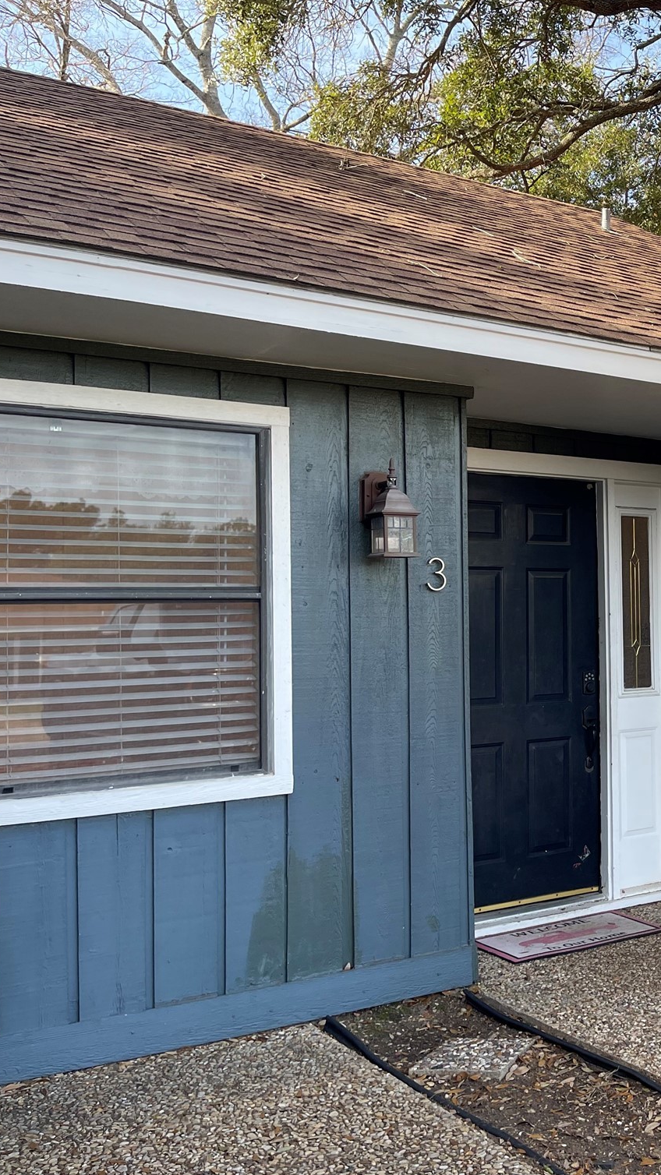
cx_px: 788
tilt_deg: +2.0
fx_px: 1153
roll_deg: +1.6
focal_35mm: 37
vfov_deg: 54.0
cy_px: 578
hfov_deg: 28.1
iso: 32
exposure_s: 1/264
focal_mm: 5.1
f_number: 1.6
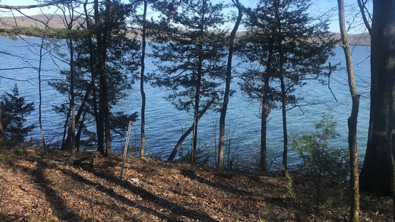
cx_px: 199
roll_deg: -2.7
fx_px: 325
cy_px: 110
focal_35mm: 31
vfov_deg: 37.8
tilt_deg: -12.2
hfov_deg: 62.6
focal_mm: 3.99
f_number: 1.8
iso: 20
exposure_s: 1/977
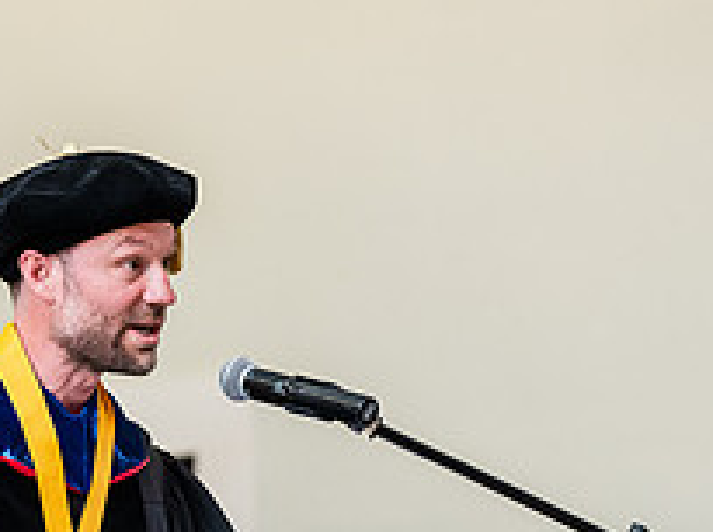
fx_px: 9808
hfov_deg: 4.2
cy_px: 628
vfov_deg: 3.1
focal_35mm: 477
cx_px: 66
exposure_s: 1/200
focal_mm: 175
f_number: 4
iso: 2000
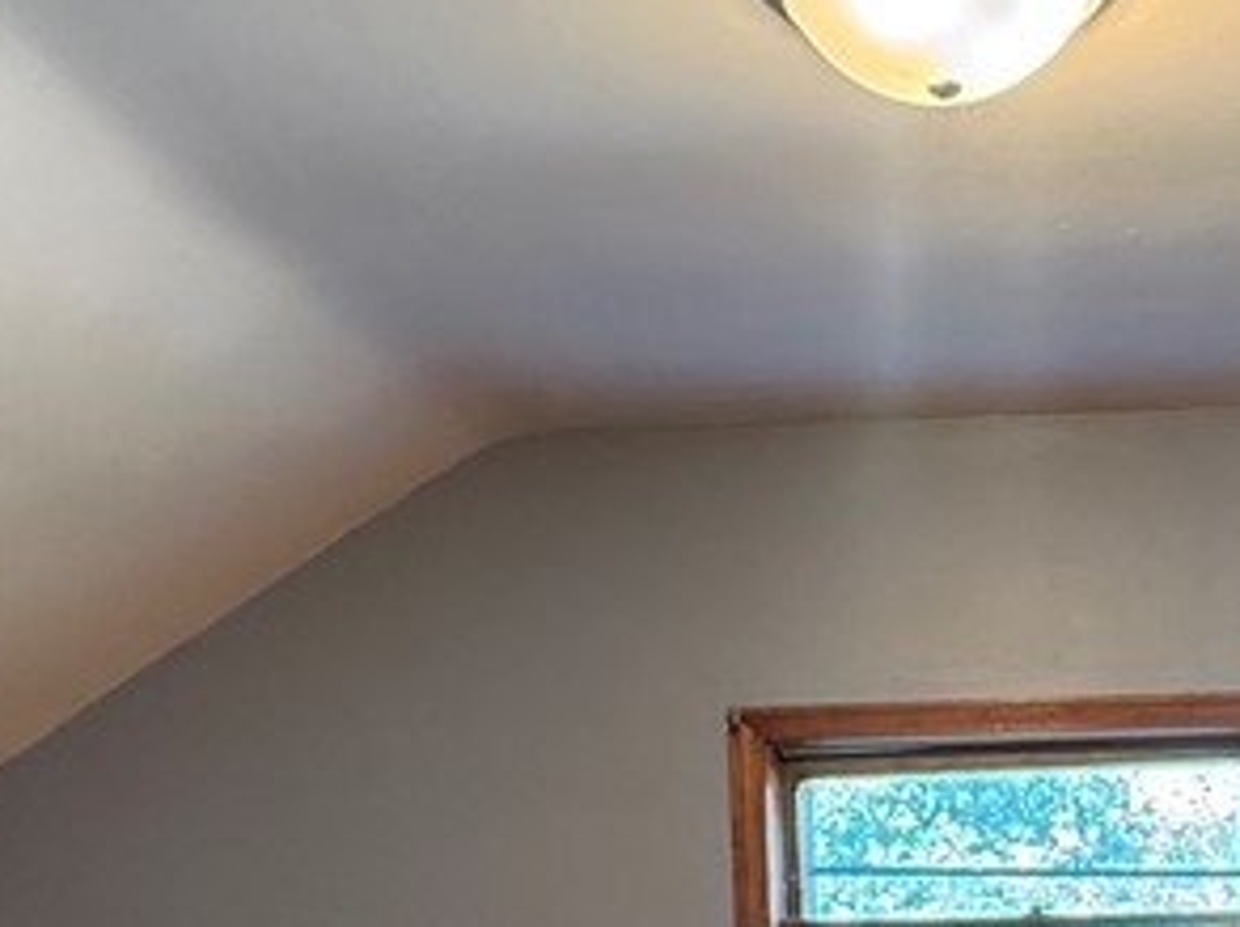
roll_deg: +1.5
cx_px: 952
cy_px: 974
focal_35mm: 49
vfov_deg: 27.5
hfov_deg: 37.8
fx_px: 1753
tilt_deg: -2.8
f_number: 2.2
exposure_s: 1/60
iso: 400
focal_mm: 2.22
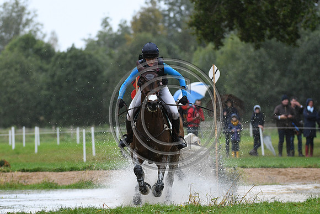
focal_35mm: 300
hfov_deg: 6.9
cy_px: 107
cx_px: 160
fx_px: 2667
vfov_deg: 4.6
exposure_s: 1/1250
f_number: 4.5
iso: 1100
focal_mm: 200
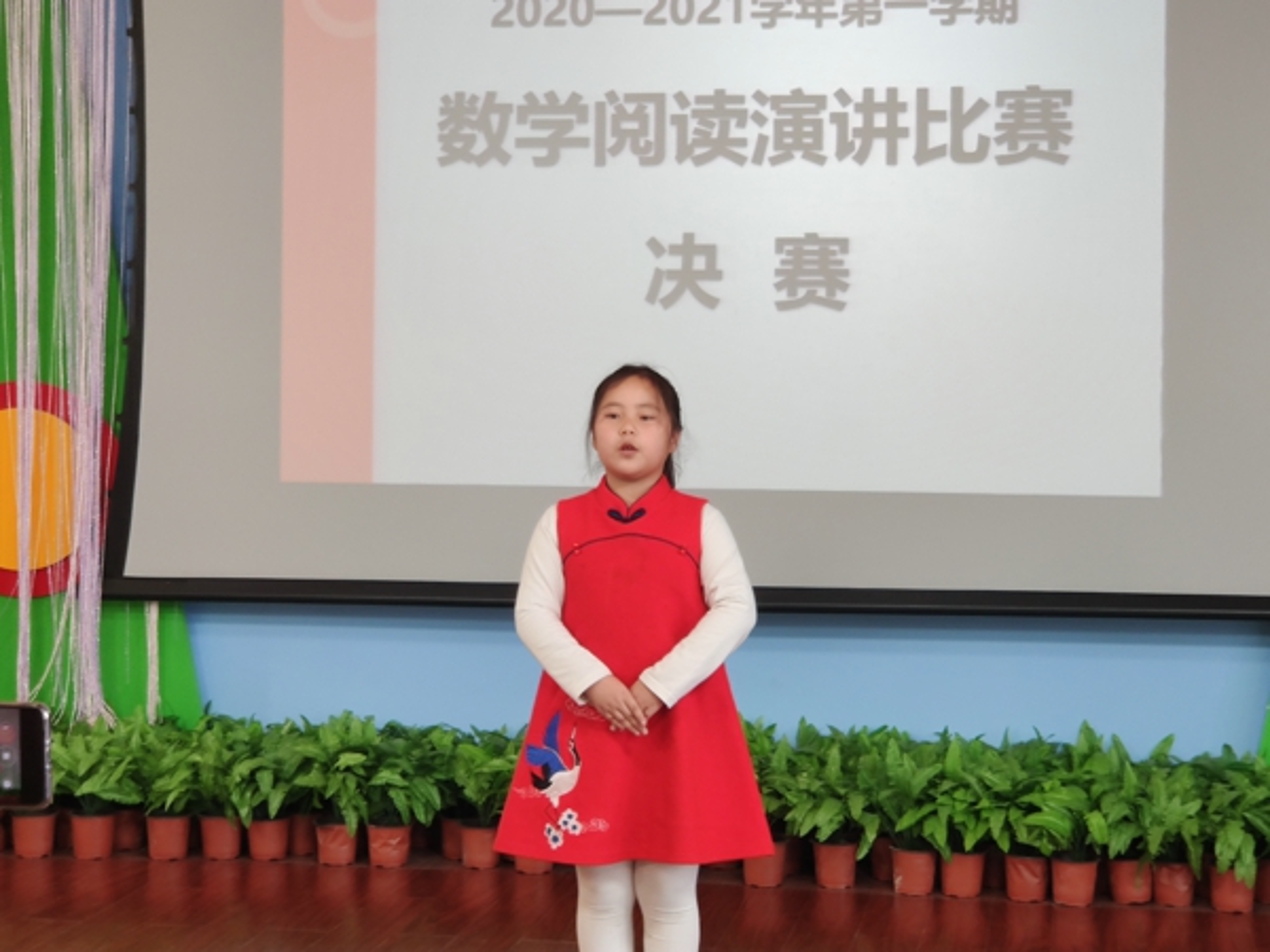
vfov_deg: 45.4
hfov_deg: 58.4
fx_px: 1137
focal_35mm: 31
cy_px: 476
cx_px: 635
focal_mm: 6.22
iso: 367
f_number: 2.2
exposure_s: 1/50
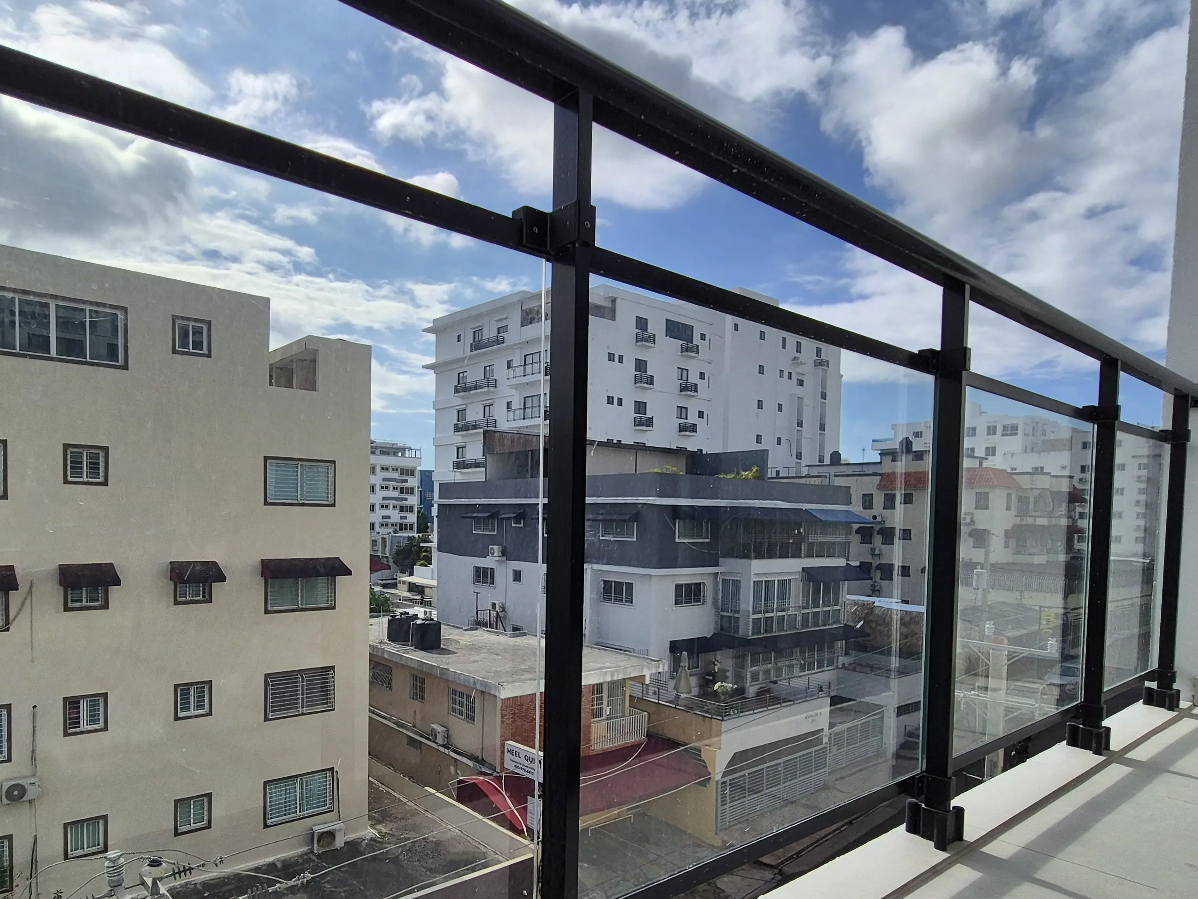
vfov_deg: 65.0
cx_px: 510
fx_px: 692
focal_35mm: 20
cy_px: 561
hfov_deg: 81.2
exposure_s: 1/5904
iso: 50
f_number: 2.2
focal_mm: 2.2
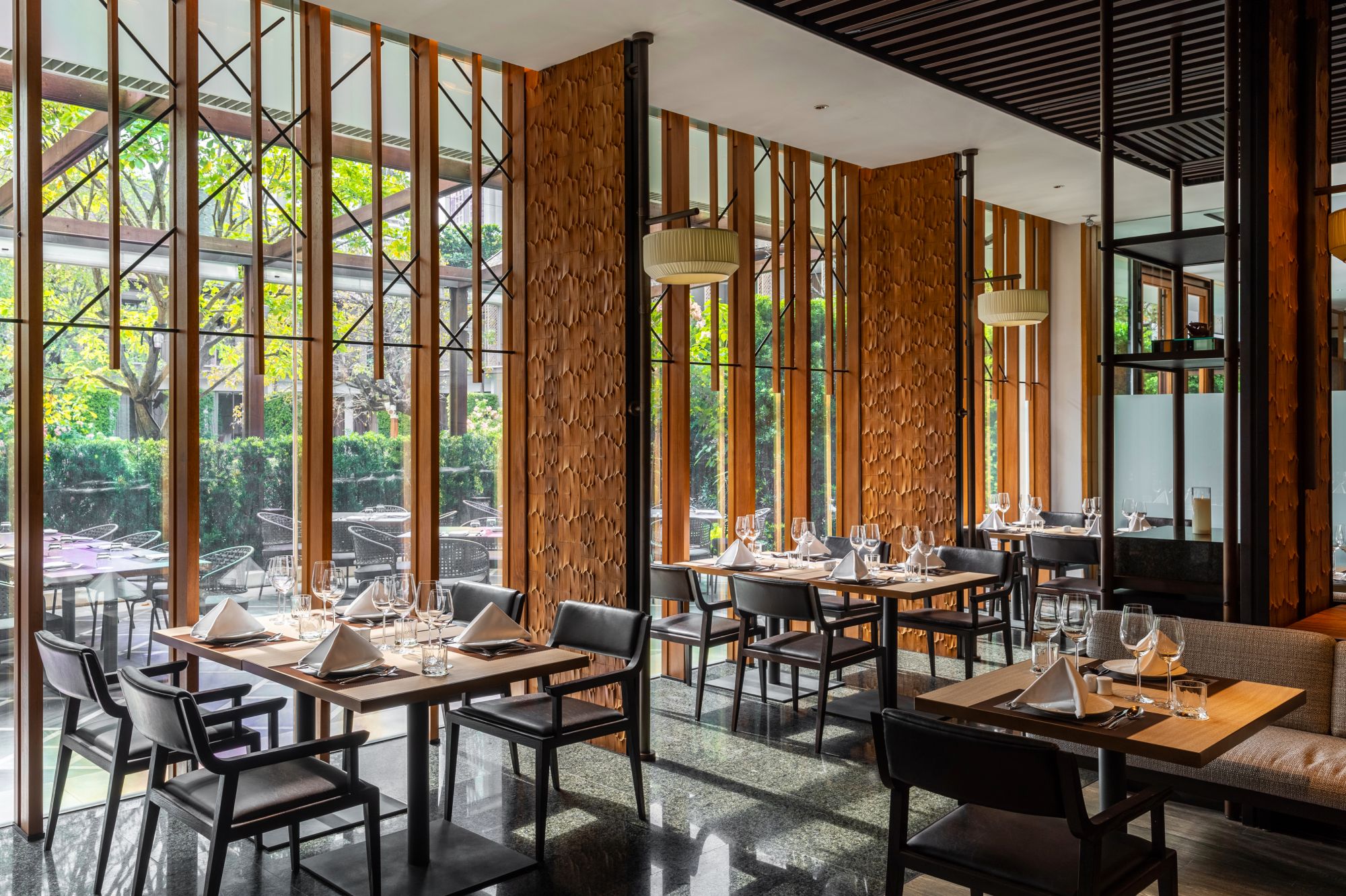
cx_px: 673
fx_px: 1047
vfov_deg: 46.4
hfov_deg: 65.5
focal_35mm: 28
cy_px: 448
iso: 400
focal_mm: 28
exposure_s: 1/100
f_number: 8
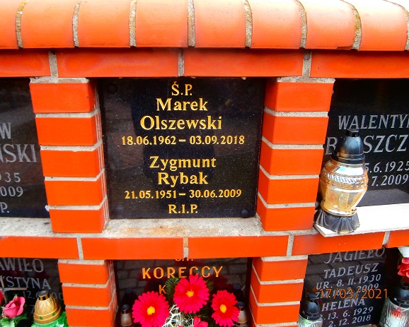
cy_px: 160
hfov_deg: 64.0
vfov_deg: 53.2
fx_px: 327
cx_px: 188
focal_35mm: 27
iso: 100
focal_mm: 4.43
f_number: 3.2
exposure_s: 1/125
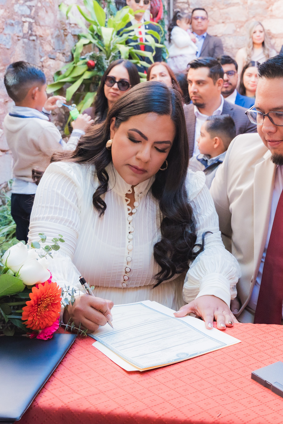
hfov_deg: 23.2
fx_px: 667
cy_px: 170
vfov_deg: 35.2
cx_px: 269
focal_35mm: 57
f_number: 6.3
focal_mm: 29.5
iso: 1000
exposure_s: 1/200
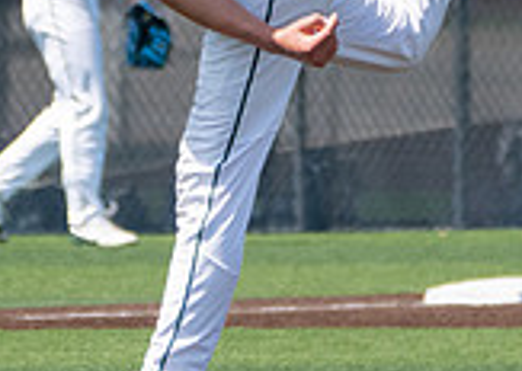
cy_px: -93
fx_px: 18686
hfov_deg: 1.6
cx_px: 95
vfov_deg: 1.1
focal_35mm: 1262
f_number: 8
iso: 640
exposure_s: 1/2000
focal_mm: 245
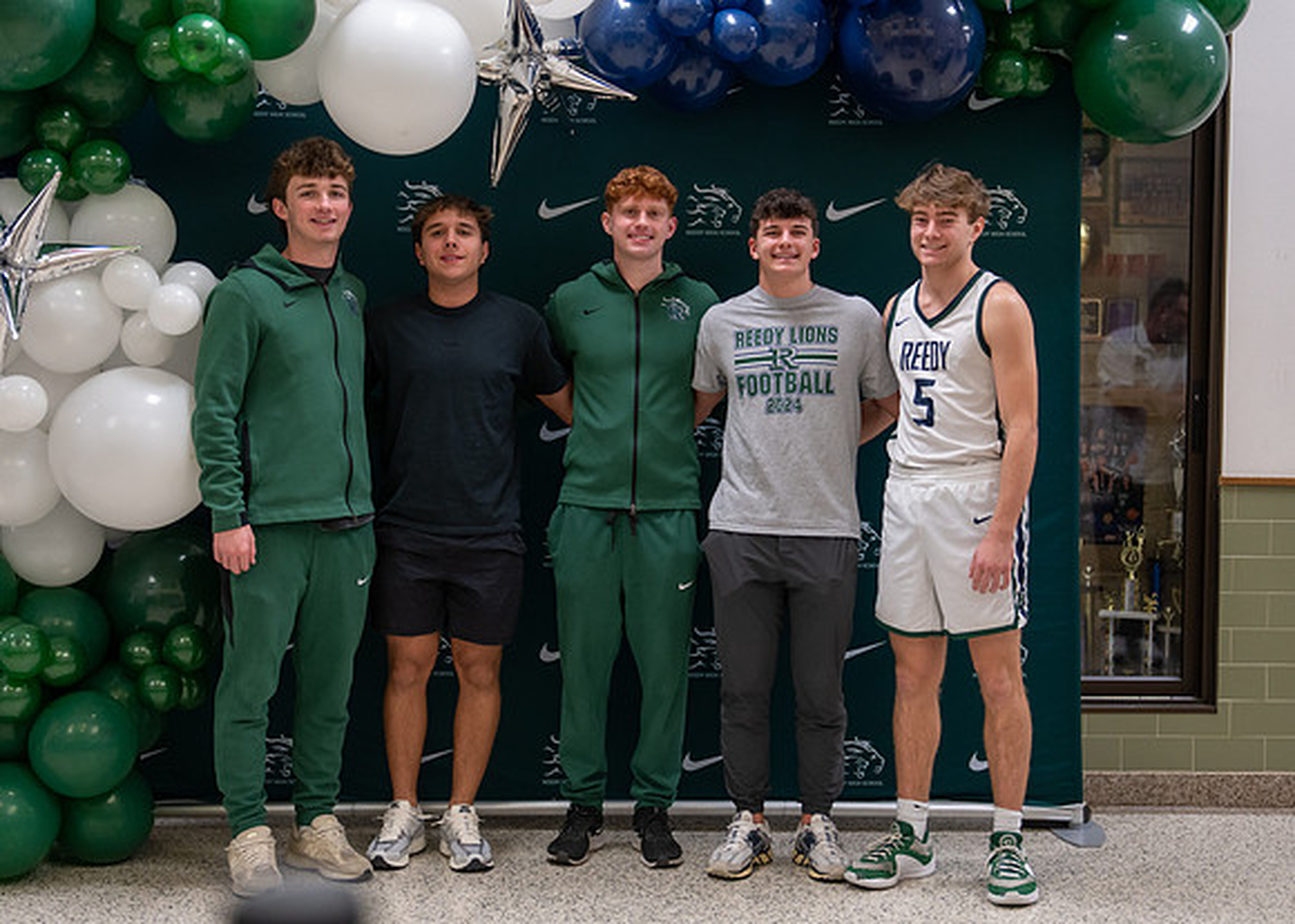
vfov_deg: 27.0
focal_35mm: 52
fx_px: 1926
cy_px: 462
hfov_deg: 37.2
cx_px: 648
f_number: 1.2
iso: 640
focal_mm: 50
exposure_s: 1/320
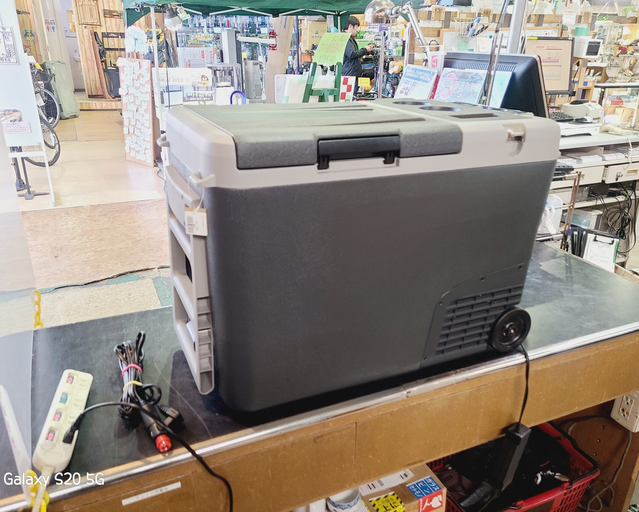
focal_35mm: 28
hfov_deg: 62.2
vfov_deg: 51.5
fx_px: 530
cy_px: 257
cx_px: 322
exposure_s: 1/50
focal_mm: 5.4
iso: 250
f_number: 1.8
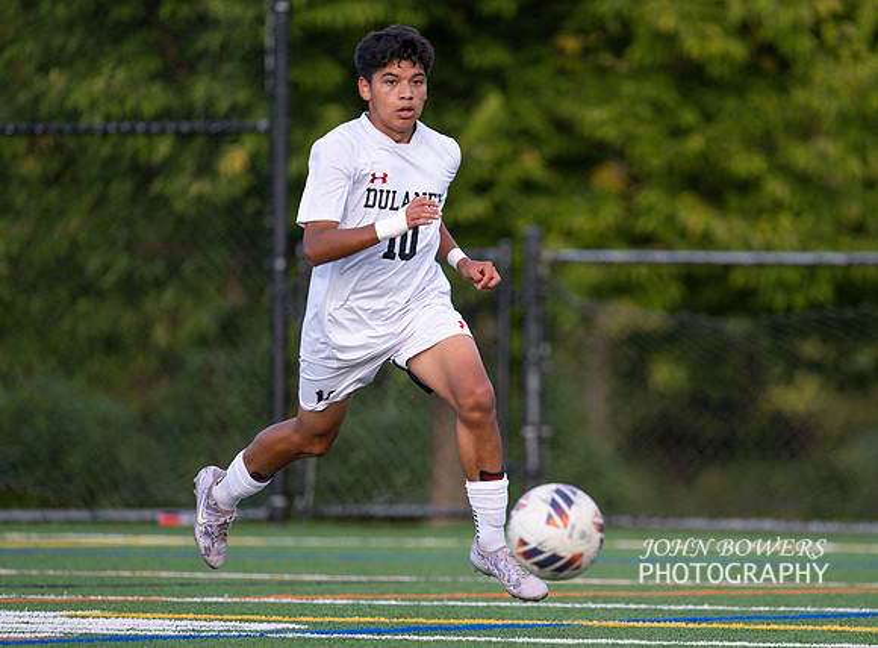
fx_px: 12573
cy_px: 346
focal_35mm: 499
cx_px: 565
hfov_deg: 4.0
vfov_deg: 3.0
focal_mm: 400
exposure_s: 1/2500
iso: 2000
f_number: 4.5
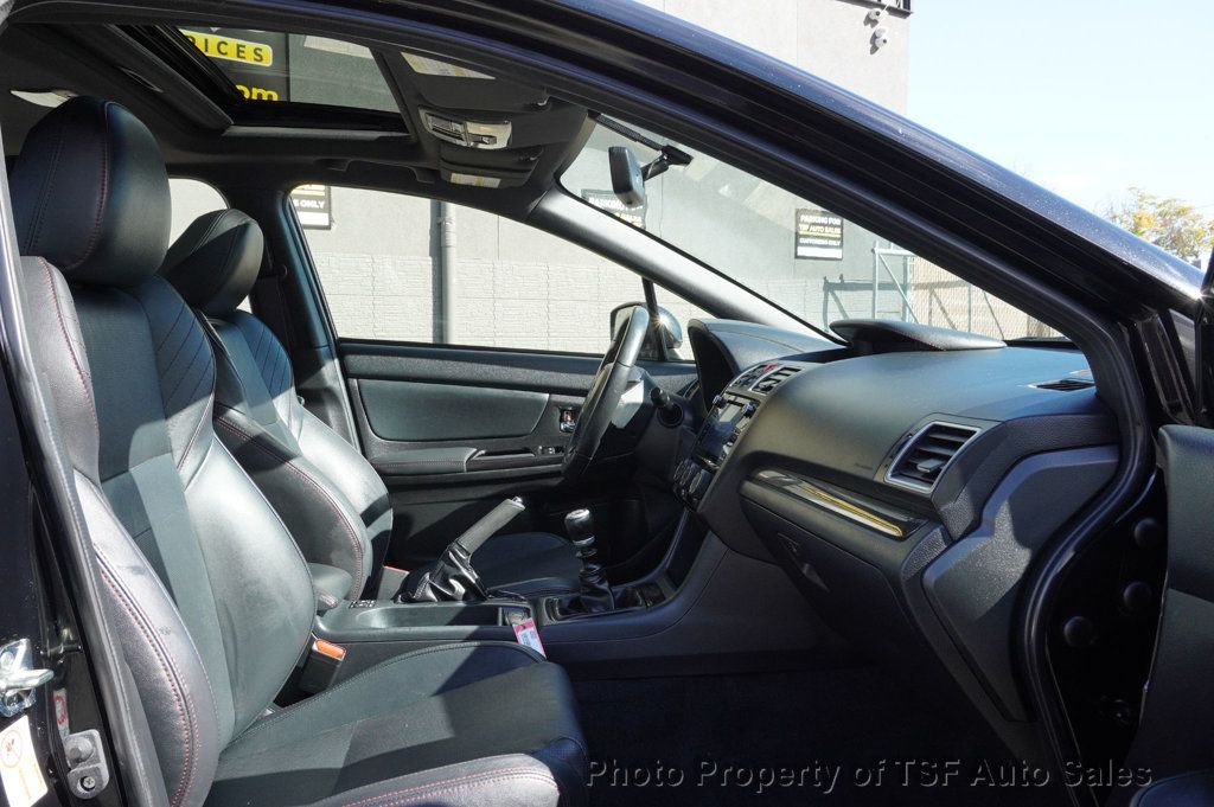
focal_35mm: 30
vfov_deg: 43.5
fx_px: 1011
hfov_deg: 62.0
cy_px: 404
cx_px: 607
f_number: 9
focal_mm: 20
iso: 800
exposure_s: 1/250
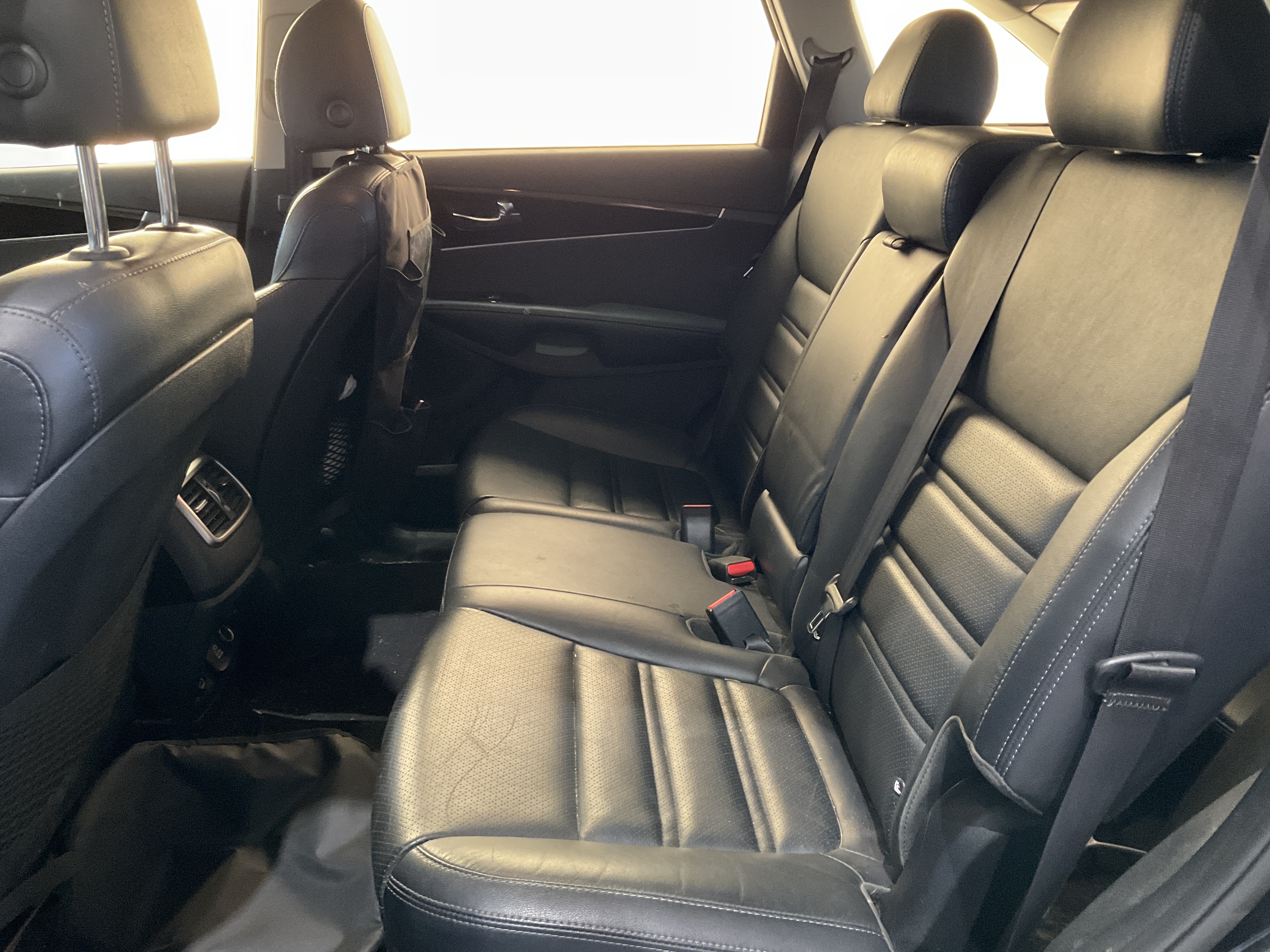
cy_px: 476
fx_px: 1064
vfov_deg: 48.2
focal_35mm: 29
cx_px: 635
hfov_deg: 61.7
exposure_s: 1/47
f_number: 1.8
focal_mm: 3
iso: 320
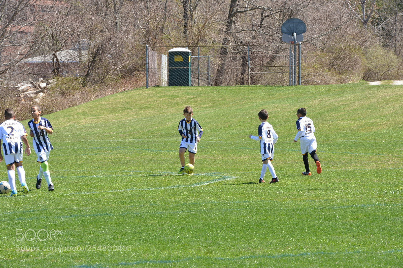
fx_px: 2239
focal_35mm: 200
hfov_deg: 10.3
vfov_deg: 6.9
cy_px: 134
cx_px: 202
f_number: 20
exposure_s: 1/160
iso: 1000
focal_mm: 200
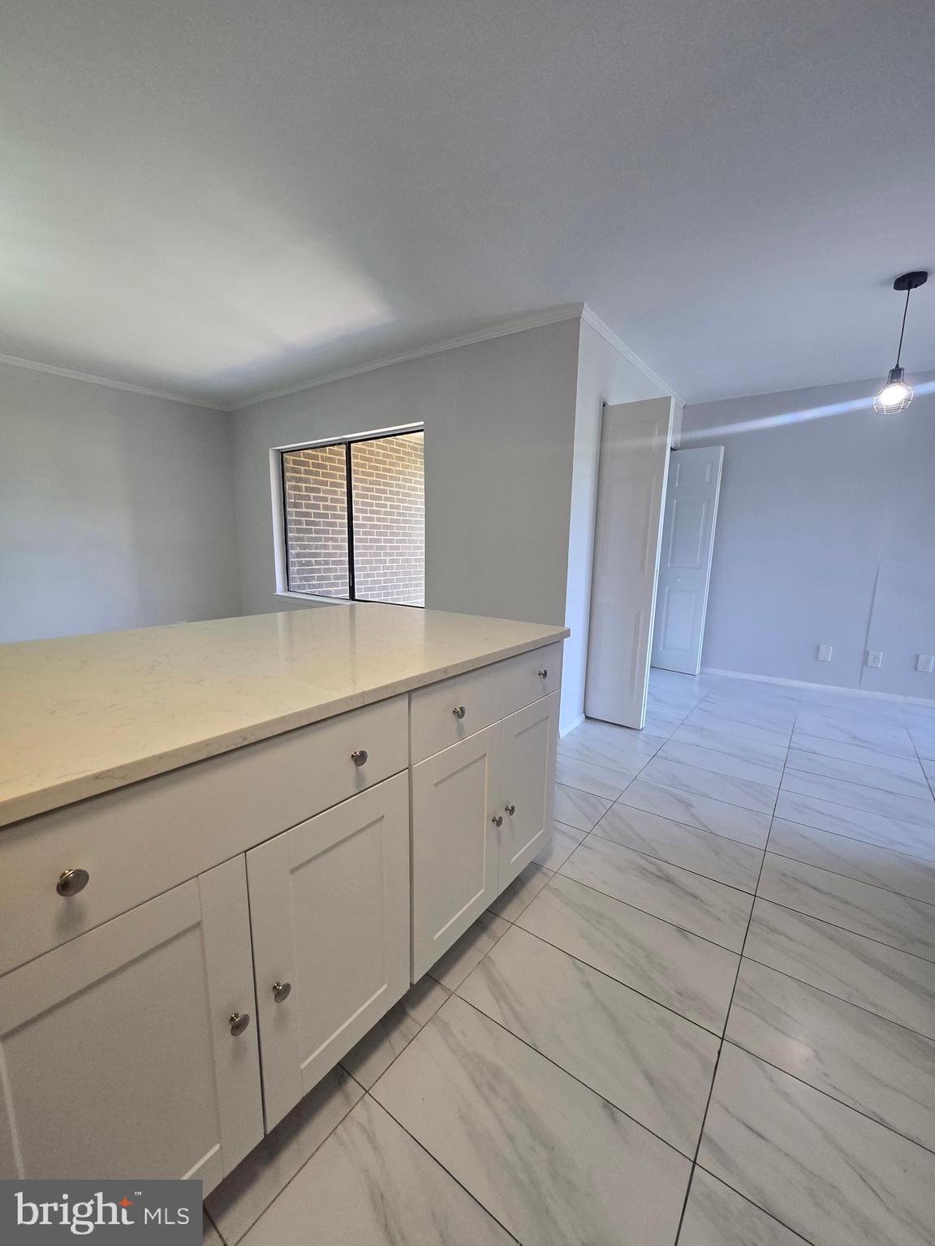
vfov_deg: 106.2
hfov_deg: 89.9
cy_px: 623
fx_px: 468
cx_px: 468
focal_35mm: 13
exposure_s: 1/60
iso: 125
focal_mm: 1.7
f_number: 2.2
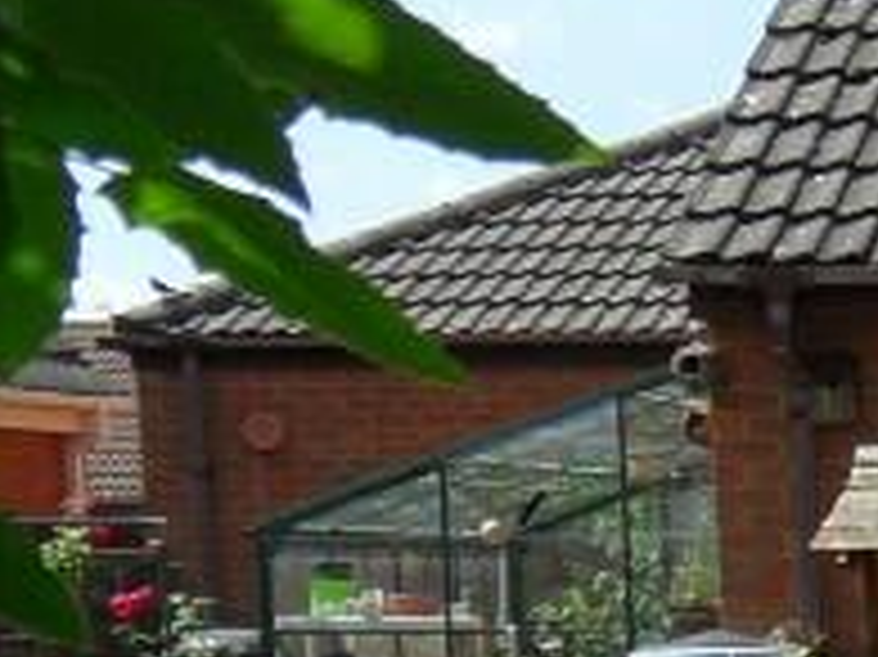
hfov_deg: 12.2
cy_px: 814
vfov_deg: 11.5
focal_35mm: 126
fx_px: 3194
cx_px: 2148
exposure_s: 1/750
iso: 80
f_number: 3.2
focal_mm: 3.9
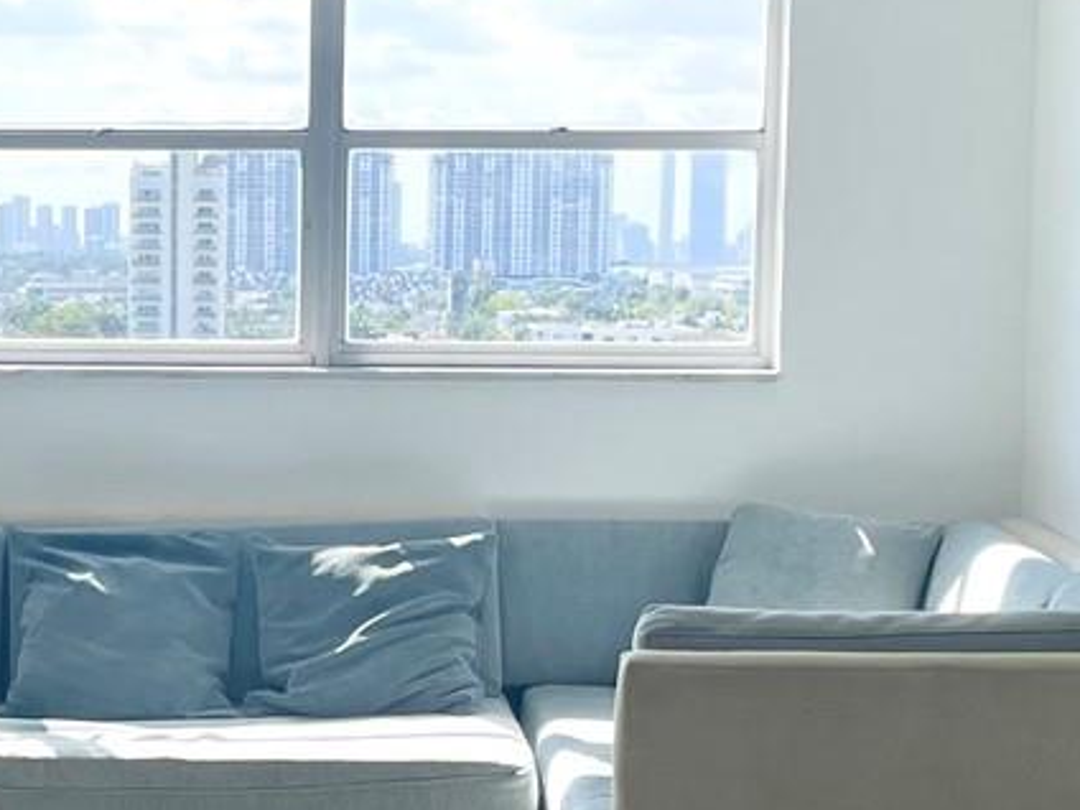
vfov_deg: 15.0
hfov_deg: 19.7
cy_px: 596
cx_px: 104
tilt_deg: -5.5
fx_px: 3058
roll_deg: -0.5
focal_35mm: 98
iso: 32
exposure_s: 1/1043
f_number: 1.6
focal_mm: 4.2
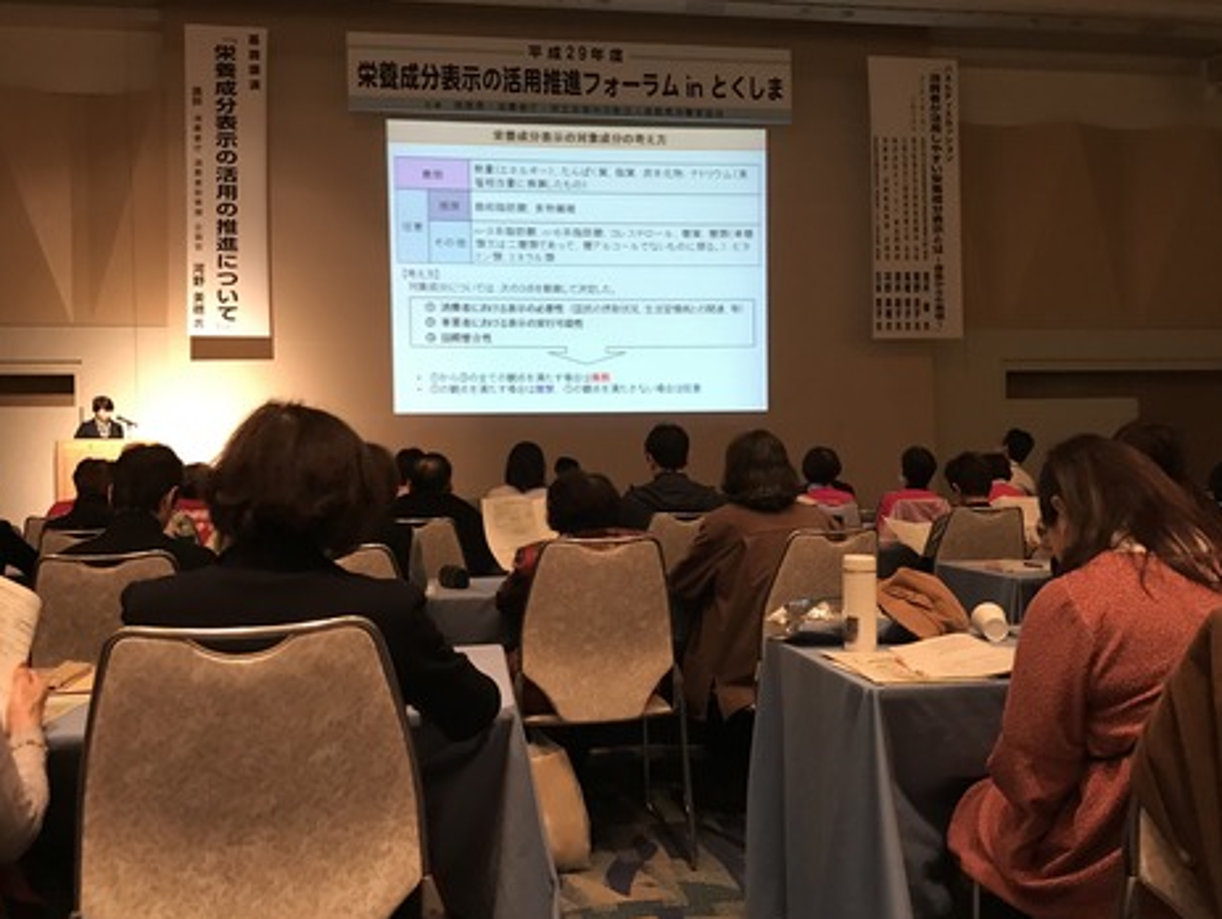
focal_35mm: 29
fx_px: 1025
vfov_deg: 48.3
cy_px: 473
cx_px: 623
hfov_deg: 61.6
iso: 100
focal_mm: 3.99
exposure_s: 1/11
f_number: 1.8
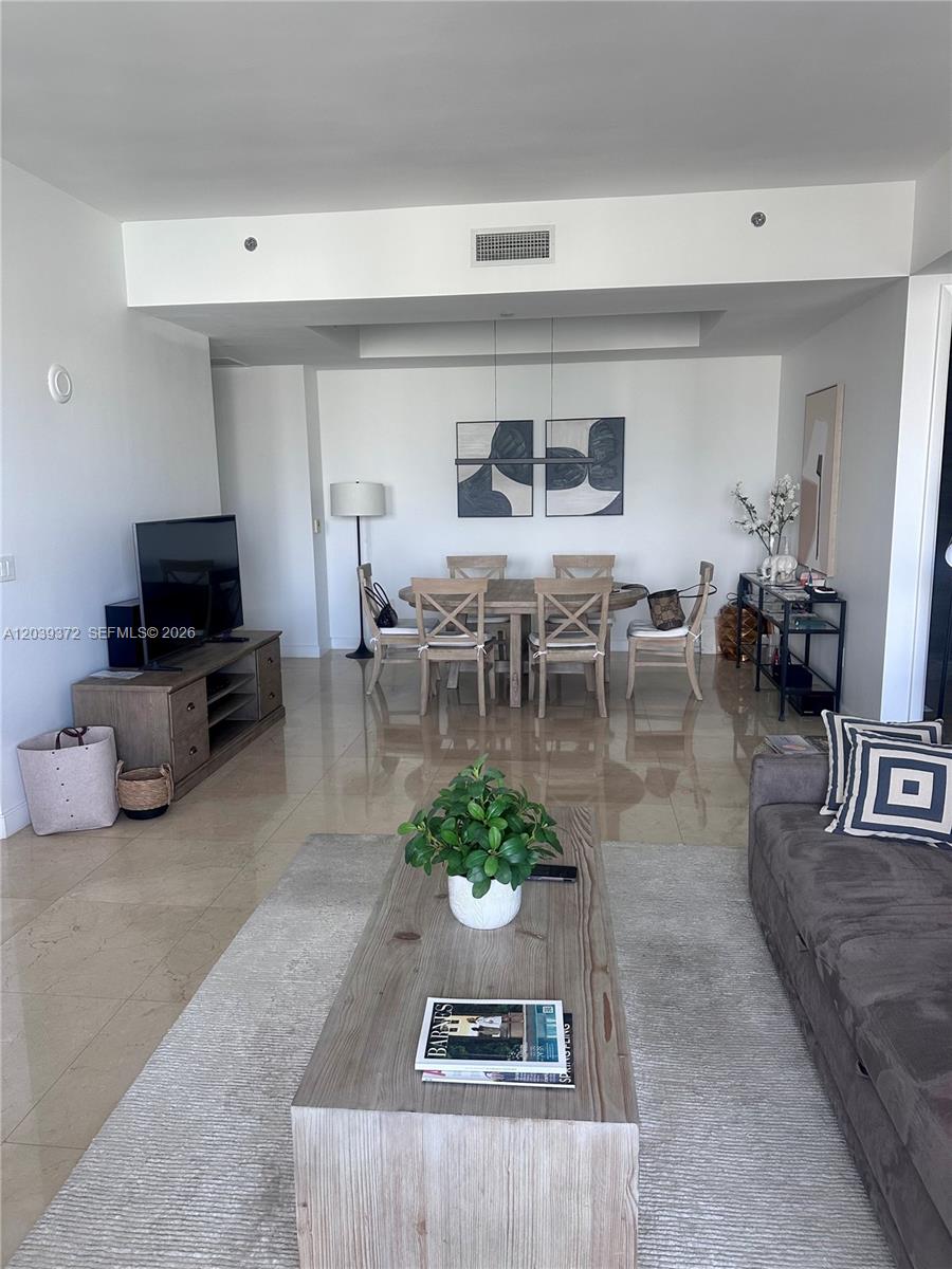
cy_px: 634
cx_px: 476
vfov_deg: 71.6
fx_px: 880
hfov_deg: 56.8
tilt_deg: -8.5
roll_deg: +0.5
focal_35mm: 24
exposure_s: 1/121
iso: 160
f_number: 1.78
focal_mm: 6.86
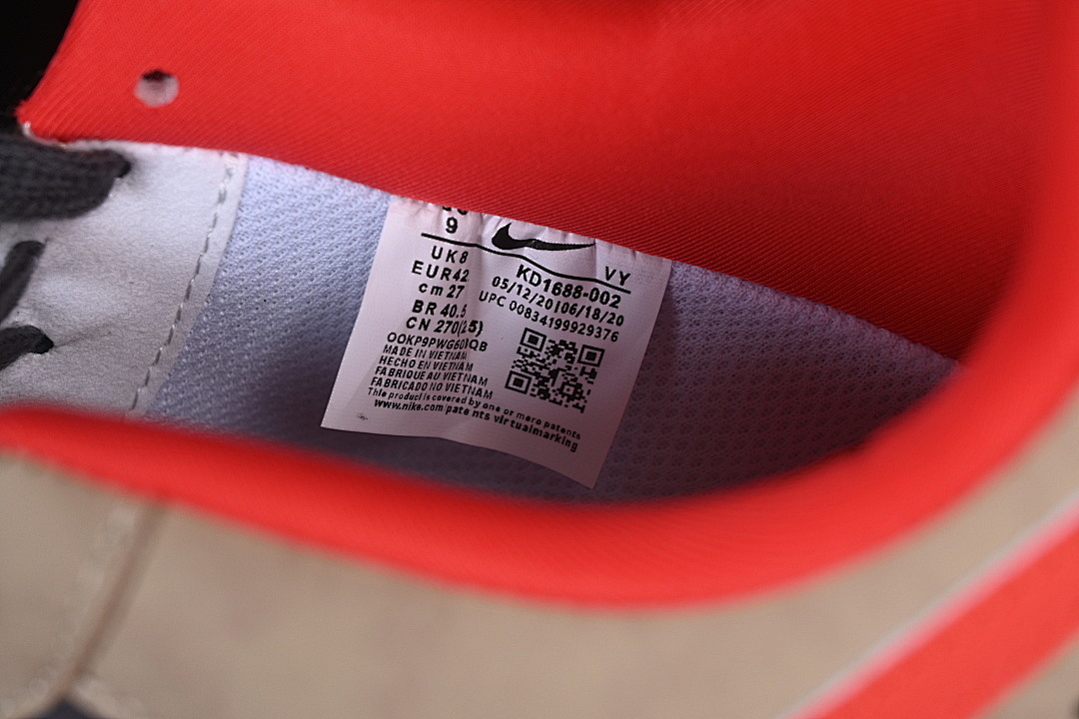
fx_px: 2248
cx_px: 540
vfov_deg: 18.2
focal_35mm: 75
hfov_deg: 27.0
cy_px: 360
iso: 160
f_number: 7.1
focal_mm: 50
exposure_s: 1/80
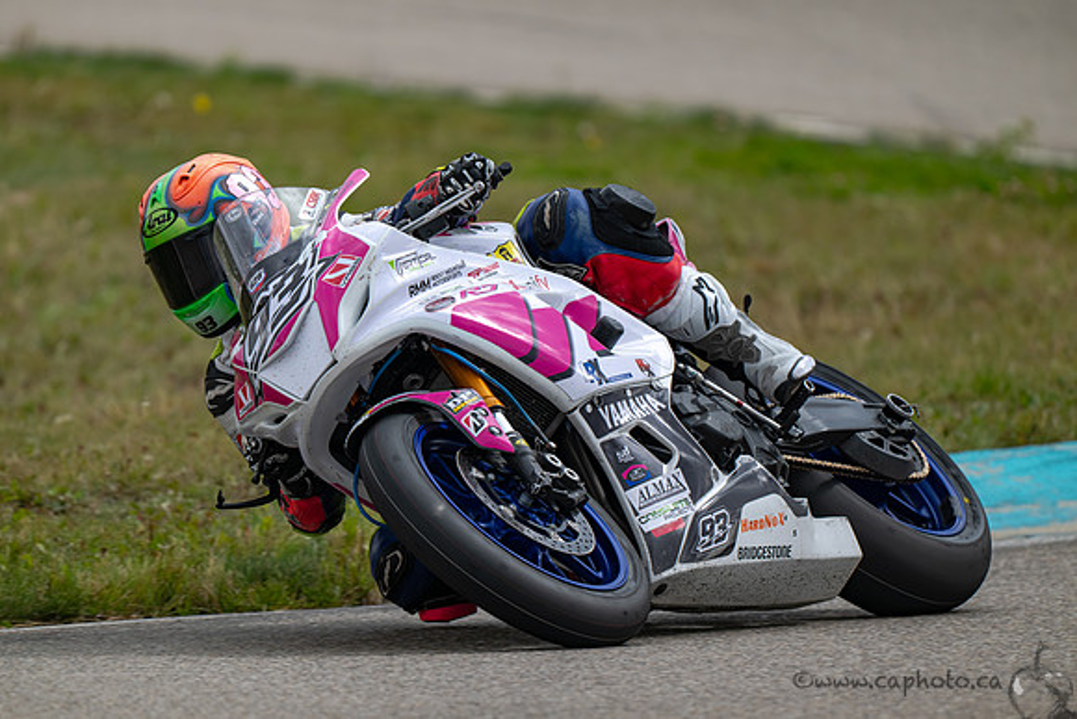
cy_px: 360
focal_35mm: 600
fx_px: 17953
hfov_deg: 3.4
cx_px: 538
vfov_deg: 2.3
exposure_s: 1/1250
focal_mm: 600
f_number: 6.3
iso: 320
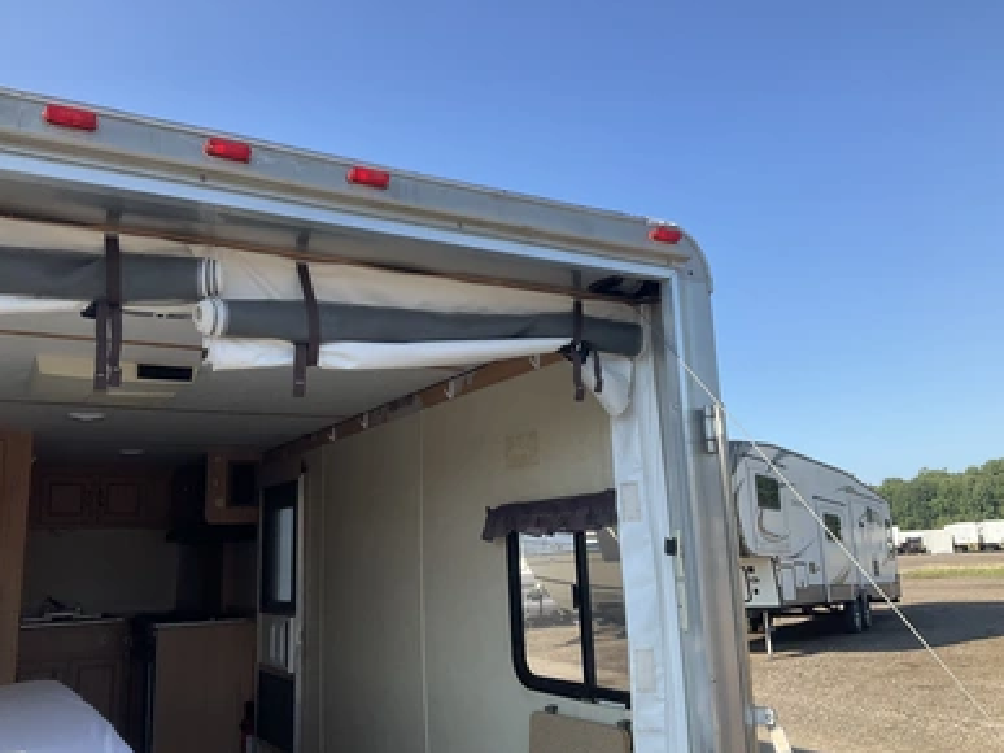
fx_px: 870
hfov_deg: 60.0
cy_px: 366
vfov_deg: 46.8
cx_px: 488
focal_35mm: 30
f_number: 1.8
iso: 25
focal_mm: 3
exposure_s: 1/804
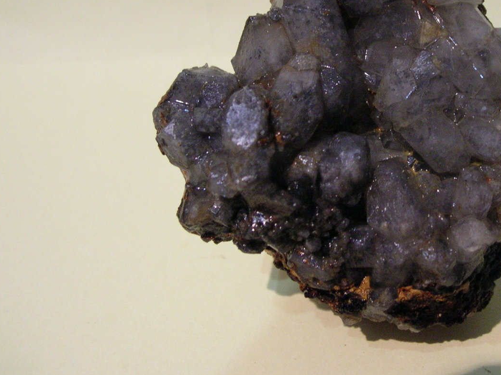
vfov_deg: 26.3
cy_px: 113
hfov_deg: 34.2
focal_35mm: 55
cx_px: 377
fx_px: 795
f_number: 2.7
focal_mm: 6
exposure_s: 1/4.3
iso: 133
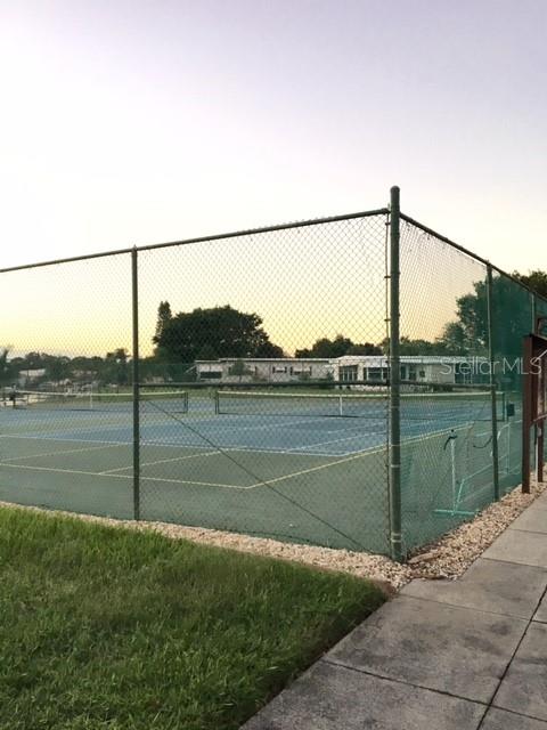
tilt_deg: +2.6
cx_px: 274
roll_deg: +0.2
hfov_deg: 48.2
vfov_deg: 61.7
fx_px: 611
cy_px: 365
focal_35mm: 29
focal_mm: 4.15
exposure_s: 1/33
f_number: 2.2
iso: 40
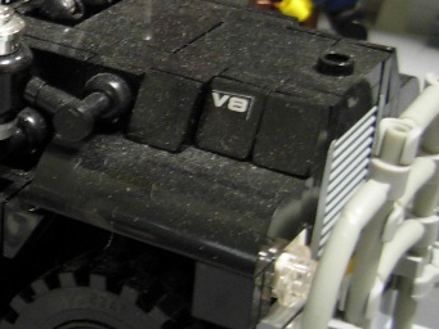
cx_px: -85
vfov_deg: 12.9
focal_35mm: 114
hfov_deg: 16.6
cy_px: 48
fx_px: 1446
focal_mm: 6.3
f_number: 2.9
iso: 158
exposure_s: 1/4
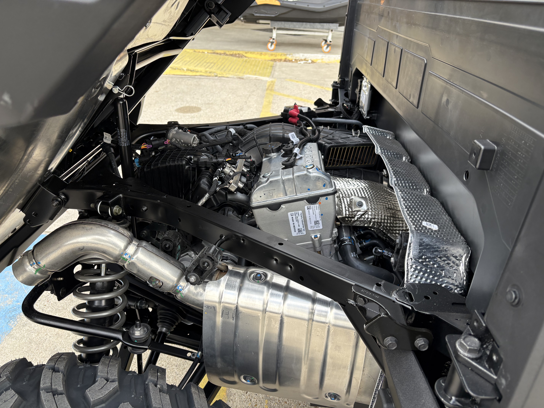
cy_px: 204
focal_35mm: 26
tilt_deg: -27.9
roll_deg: -1.4
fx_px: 409
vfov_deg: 53.1
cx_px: 272
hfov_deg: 67.3
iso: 50
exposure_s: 1/311
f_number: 1.6
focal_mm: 5.96
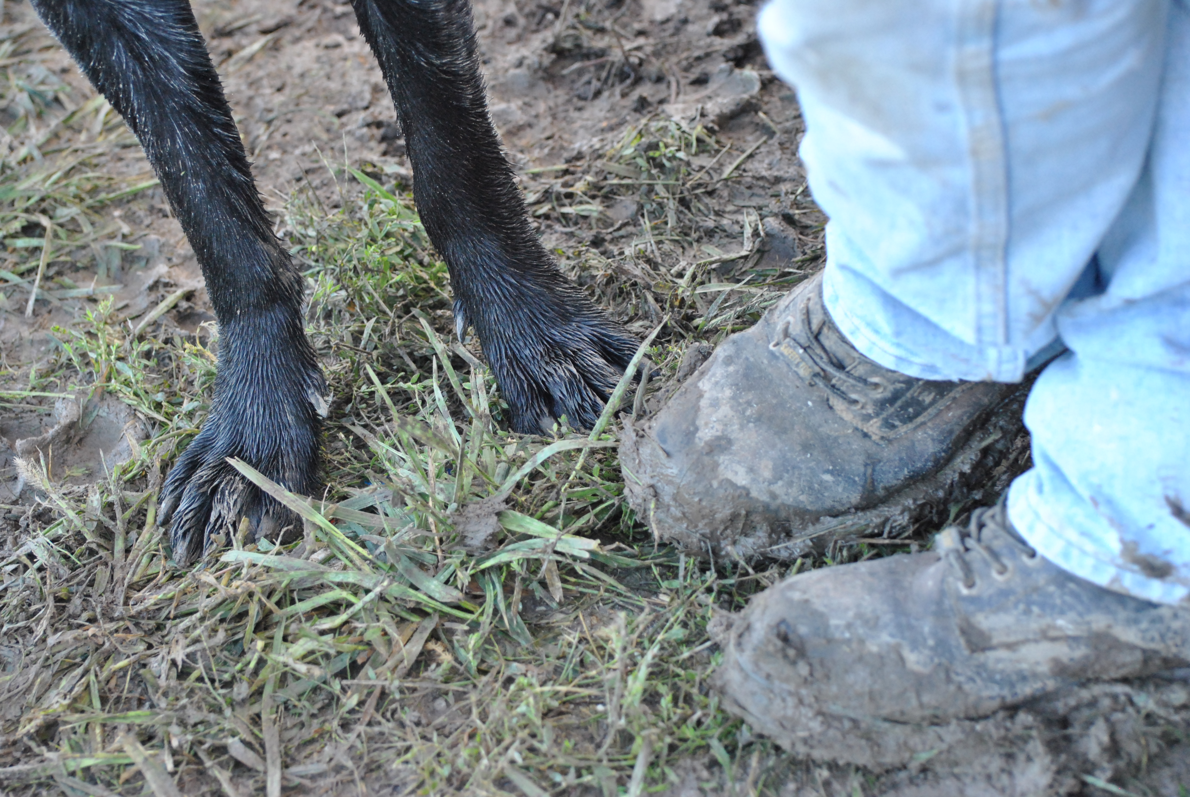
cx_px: 595
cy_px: 398
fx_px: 4071
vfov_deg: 11.2
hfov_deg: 16.6
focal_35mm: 123
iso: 800
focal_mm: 82
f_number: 4.5
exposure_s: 1/160
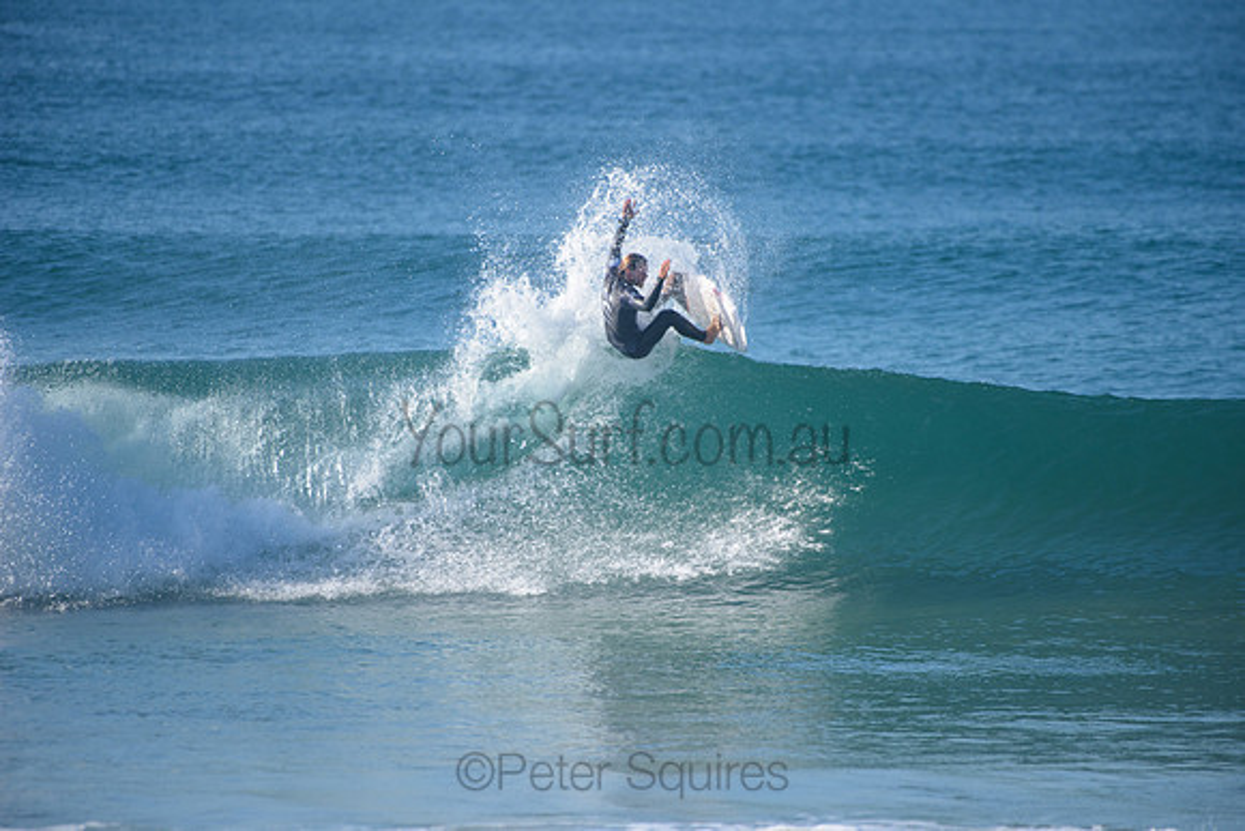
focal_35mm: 500
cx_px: 622
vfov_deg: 2.8
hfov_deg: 4.1
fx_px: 17295
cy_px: 416
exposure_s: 1/2000
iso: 320
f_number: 5.6
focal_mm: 500
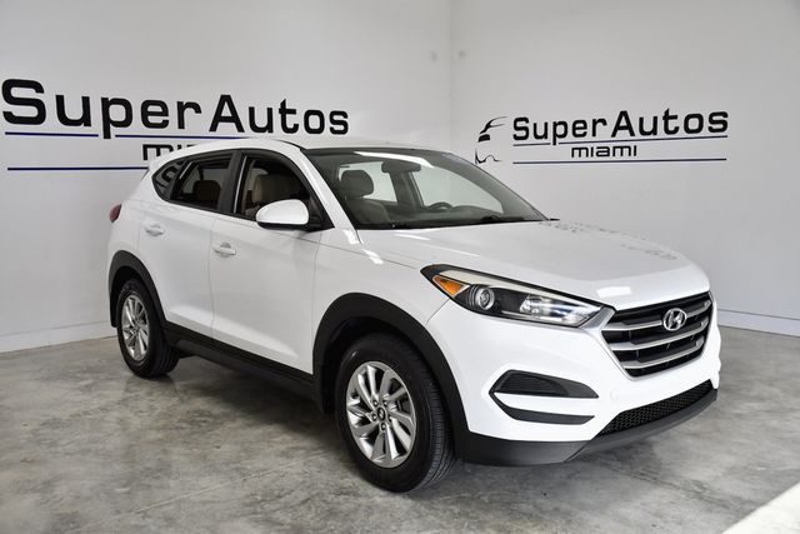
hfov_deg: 55.8
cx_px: 400
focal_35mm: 34
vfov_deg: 38.9
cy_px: 267
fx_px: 756
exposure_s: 1/2000
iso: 1250
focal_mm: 23
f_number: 4
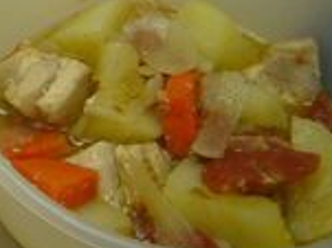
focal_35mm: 88
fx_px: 843
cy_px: 43
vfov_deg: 16.6
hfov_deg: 21.4
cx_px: -9
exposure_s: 1/20
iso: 100
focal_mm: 5.8
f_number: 2.8
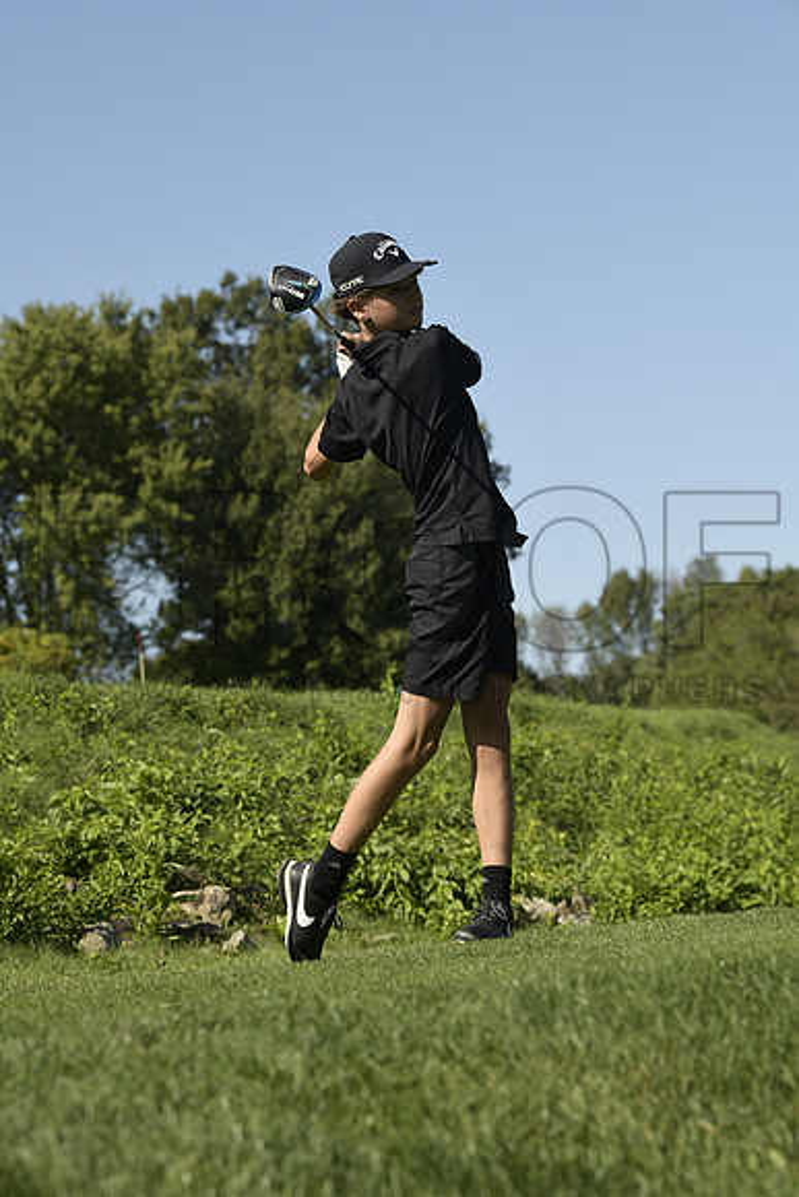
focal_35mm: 102
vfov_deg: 20.0
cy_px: 598
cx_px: 400
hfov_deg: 13.4
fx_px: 3393
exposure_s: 1/1000
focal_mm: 102
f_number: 6.3
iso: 250
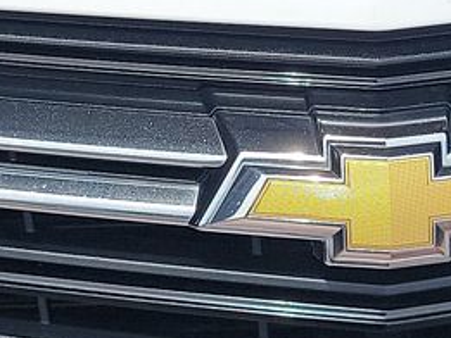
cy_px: -64
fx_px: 1916
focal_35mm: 147
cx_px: 207
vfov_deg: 10.0
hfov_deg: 13.4
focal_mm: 6.7
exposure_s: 1/605
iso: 50
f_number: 1.8
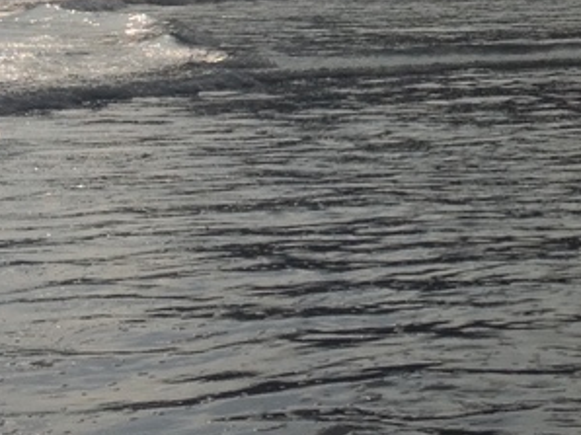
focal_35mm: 141
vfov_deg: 10.3
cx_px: 614
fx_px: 2365
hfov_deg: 13.8
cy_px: -158
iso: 50
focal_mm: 4.28
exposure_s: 1/4255
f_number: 2.4
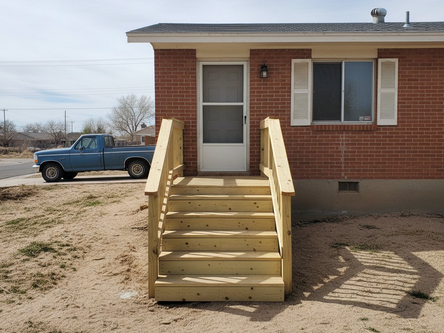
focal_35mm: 23
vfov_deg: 58.9
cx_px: 222
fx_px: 295
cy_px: 166
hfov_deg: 73.9
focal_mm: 6.4
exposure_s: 1/635
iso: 997
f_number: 1.8
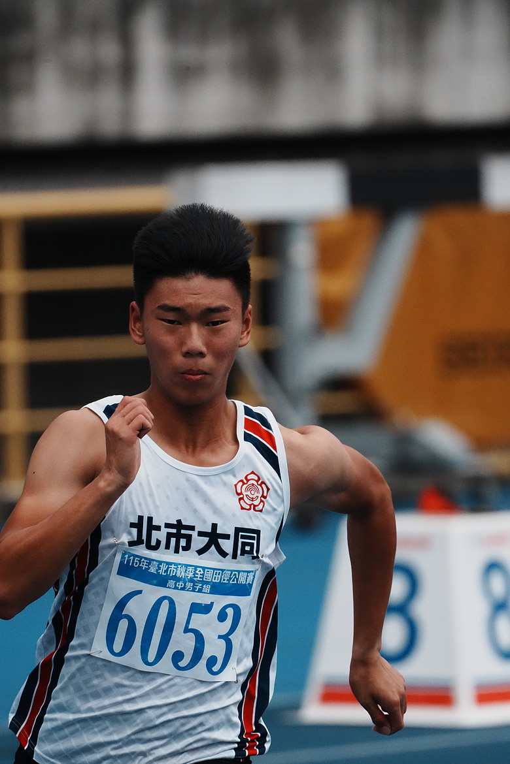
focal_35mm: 1200
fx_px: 25498
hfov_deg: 1.1
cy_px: 382
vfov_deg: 1.7
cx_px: 255
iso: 6400
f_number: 13
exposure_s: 1/1600
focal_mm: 1200
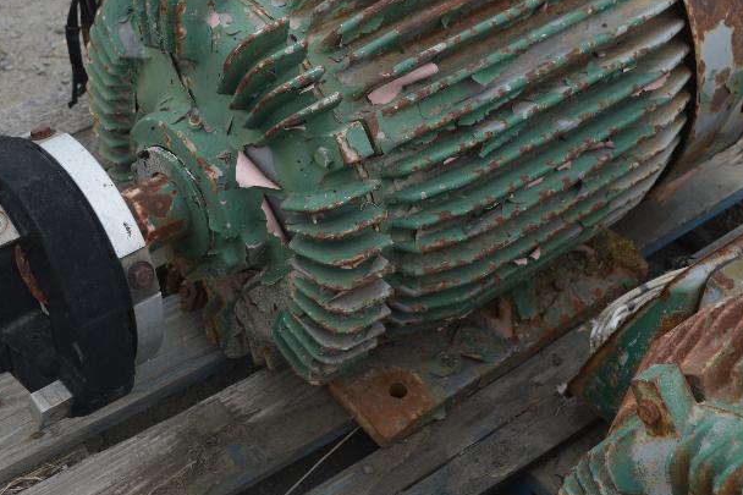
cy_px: 108
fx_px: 1527
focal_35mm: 74
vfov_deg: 18.3
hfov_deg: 27.3
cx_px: 309
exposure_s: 1/160
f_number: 6.3
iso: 100
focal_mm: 30
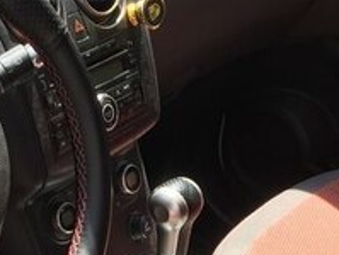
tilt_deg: -39.1
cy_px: 360
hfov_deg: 20.2
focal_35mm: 96
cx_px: 65
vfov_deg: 14.6
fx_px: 942
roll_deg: -1.9
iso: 25
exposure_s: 1/139
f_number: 2.2
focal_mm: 4.15
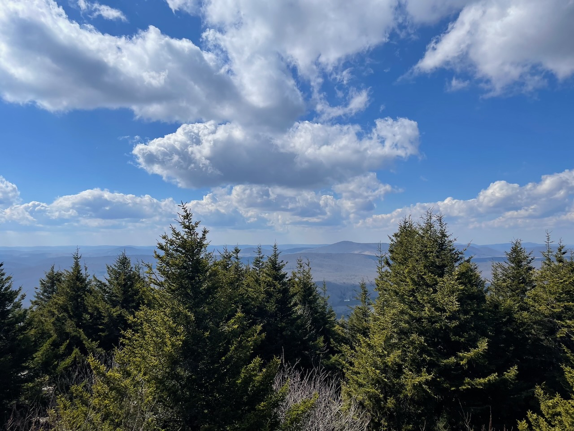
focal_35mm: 26
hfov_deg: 67.3
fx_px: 431
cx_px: 287
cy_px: 216
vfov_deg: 53.1
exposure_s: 1/7299
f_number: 1.6
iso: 32
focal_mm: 4.2
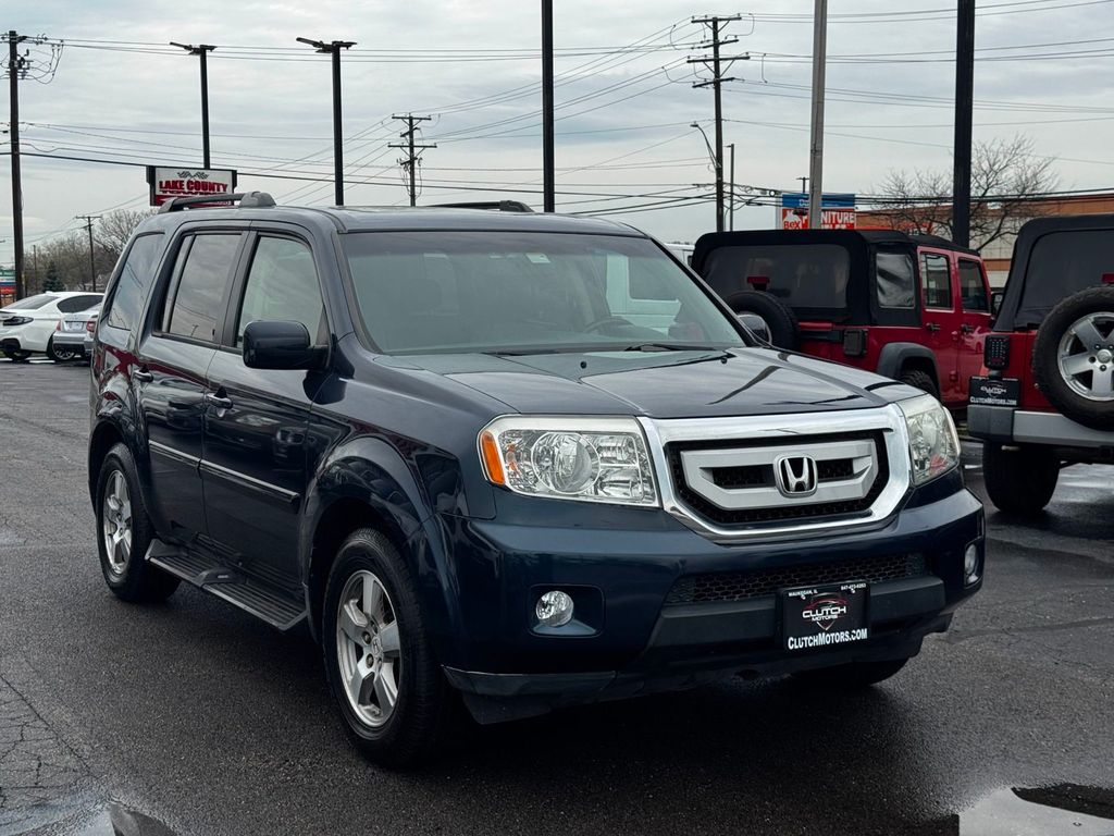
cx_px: 557
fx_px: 1545
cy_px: 418
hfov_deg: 39.7
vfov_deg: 30.3
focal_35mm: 48
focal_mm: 6.76
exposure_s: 1/3425
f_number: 1.78
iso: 64
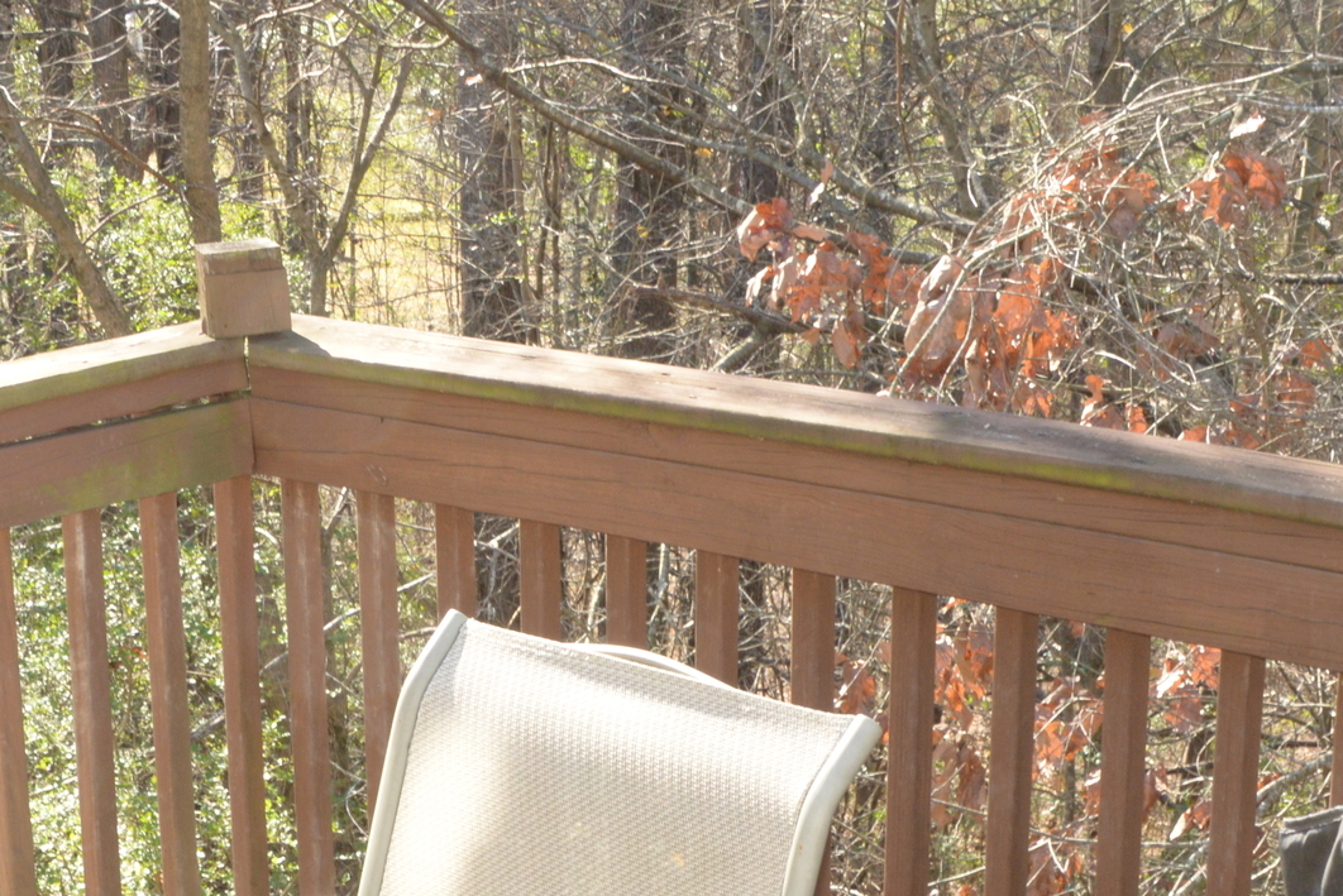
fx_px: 3023
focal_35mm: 81
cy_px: 1122
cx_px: 570
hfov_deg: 25.0
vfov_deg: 16.1
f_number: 22
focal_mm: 28
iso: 1000
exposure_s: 1/60
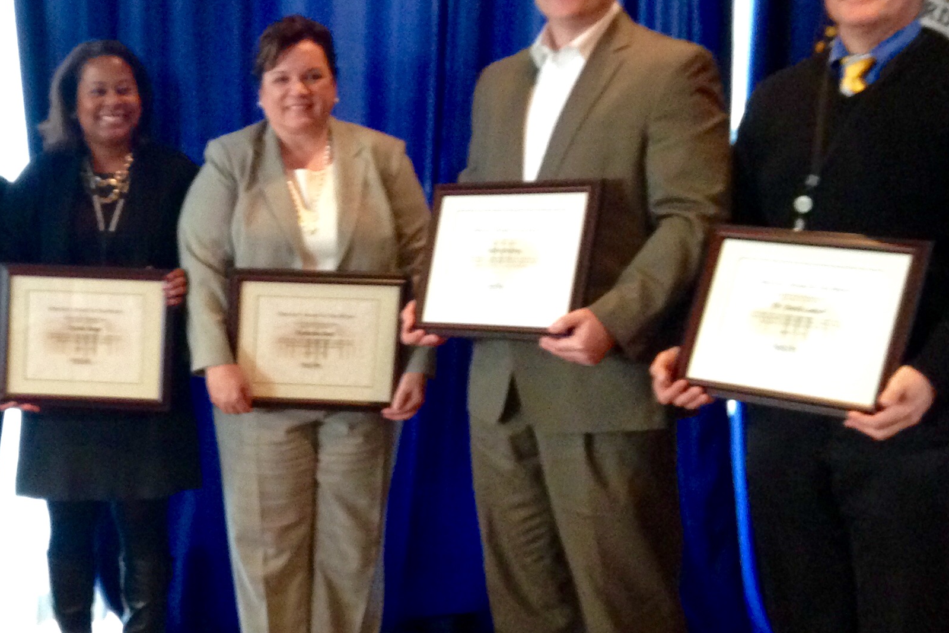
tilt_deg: -7.6
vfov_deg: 19.5
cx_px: 72
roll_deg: +0.9
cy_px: 331
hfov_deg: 27.7
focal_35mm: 70
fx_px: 1845
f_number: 2.4
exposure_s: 1/17
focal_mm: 4.12
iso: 320
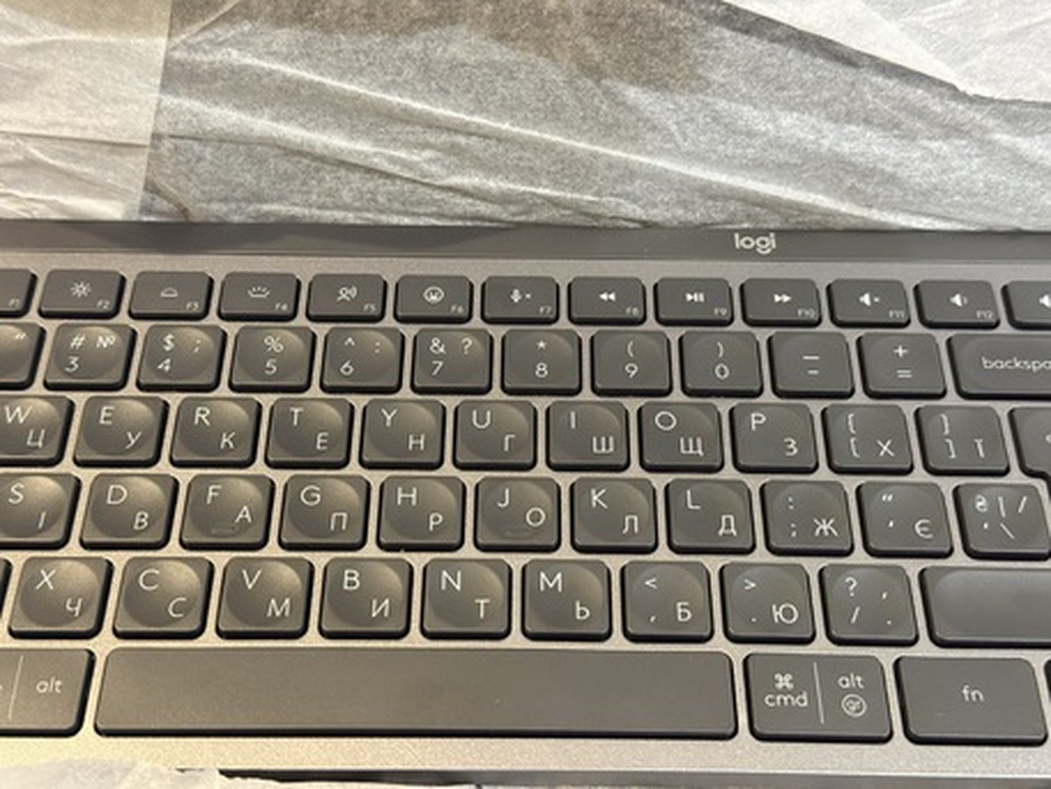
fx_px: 1458
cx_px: 526
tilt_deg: -54.7
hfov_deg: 39.6
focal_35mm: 48
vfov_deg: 30.3
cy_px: 394
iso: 500
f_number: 1.78
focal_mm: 6.76
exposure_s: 1/40
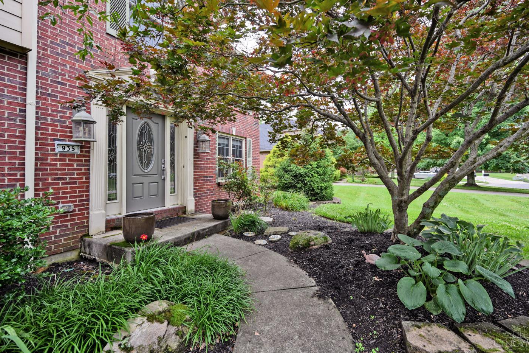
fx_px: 220
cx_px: 268
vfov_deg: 77.2
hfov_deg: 100.4
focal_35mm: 15
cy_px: 167
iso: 200
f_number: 4
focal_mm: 14
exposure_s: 1/250
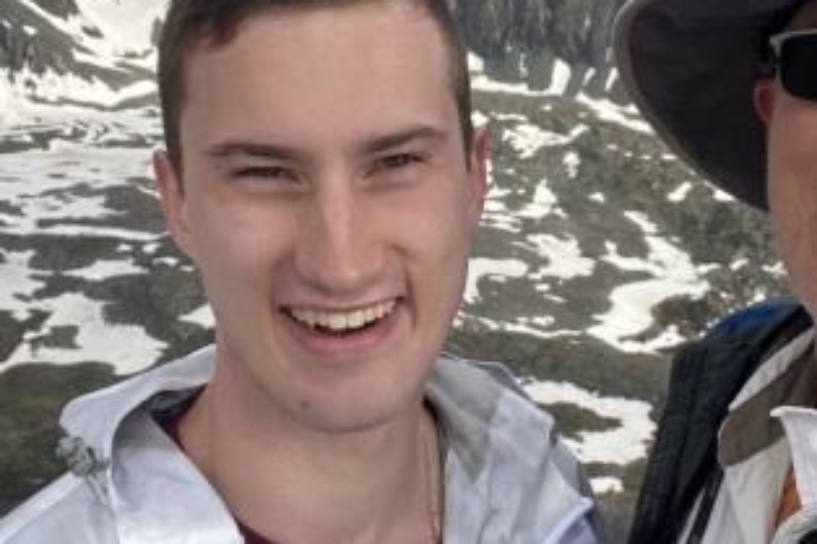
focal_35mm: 61
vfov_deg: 22.2
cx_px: 541
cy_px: 203
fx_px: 1384
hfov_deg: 32.6
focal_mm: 2.71
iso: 25
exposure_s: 1/515
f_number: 2.2
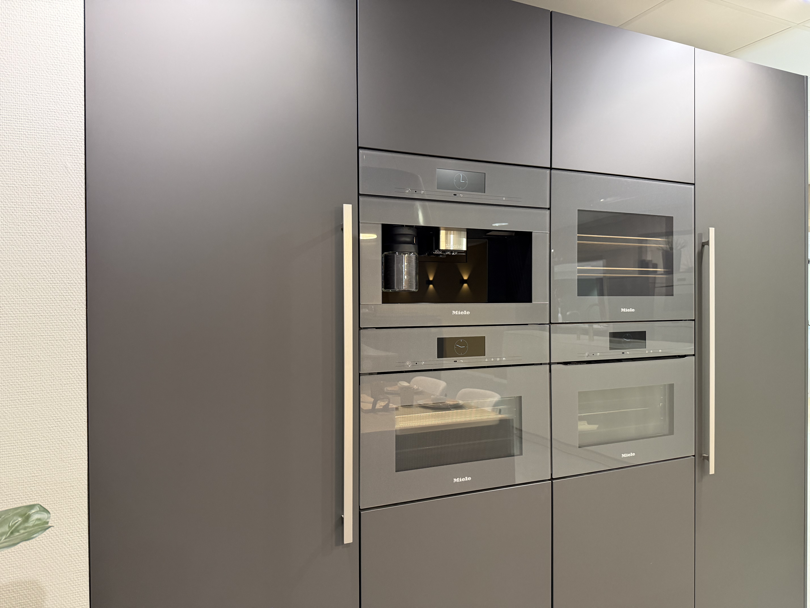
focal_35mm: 24
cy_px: 304
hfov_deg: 71.6
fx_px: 562
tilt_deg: -1.9
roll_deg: +1.0
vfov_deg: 56.8
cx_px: 405
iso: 320
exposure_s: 1/50
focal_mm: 6.76
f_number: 1.78
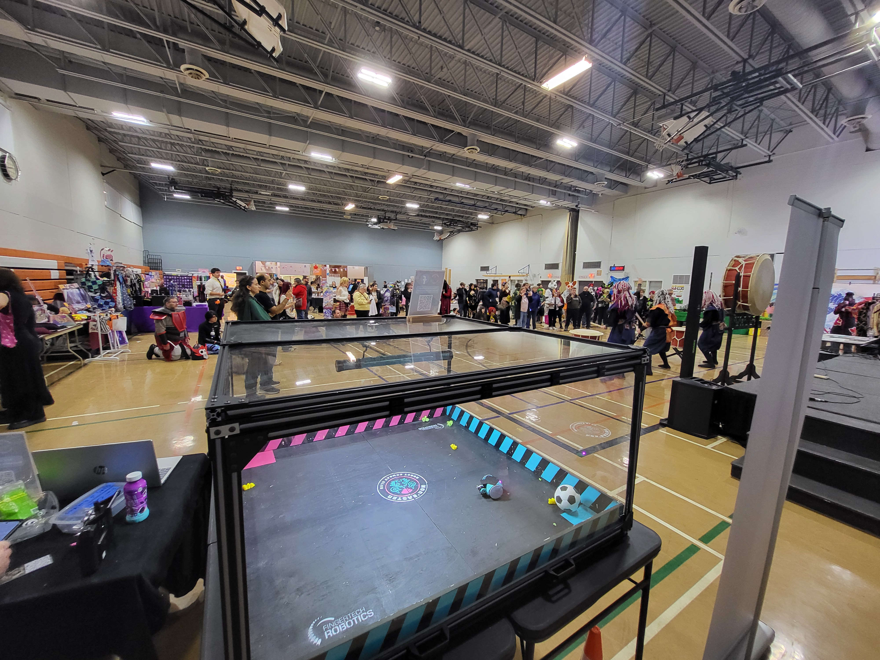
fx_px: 330
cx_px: 440
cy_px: 330
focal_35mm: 13
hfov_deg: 106.2
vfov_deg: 89.9
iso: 320
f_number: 2.2
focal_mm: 1.74
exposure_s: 1/40
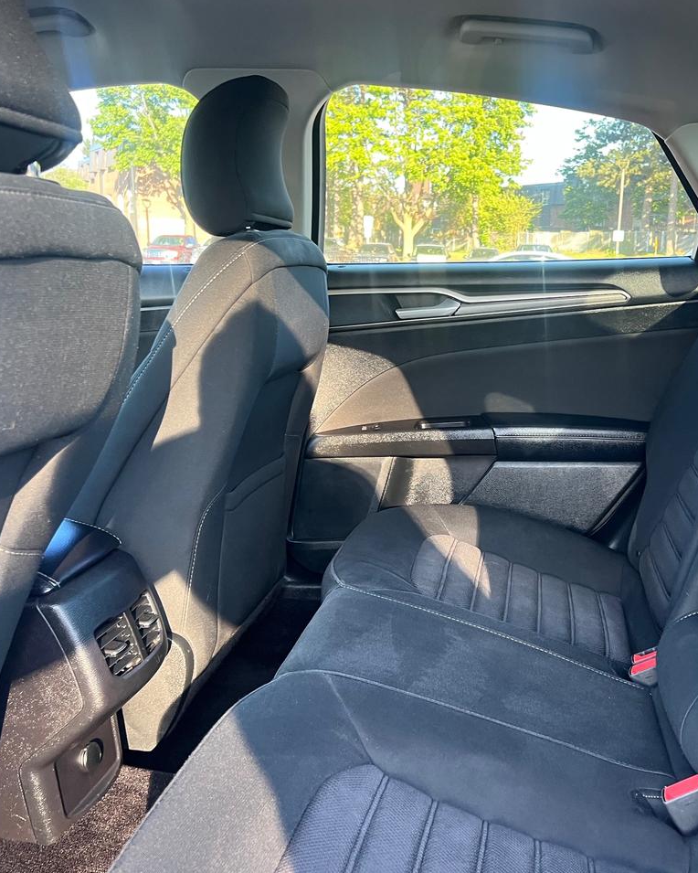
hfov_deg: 42.7
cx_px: 470
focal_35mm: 34
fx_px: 878
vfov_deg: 52.8
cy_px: 435
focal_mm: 5.7
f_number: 1.5
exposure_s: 1/100
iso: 125
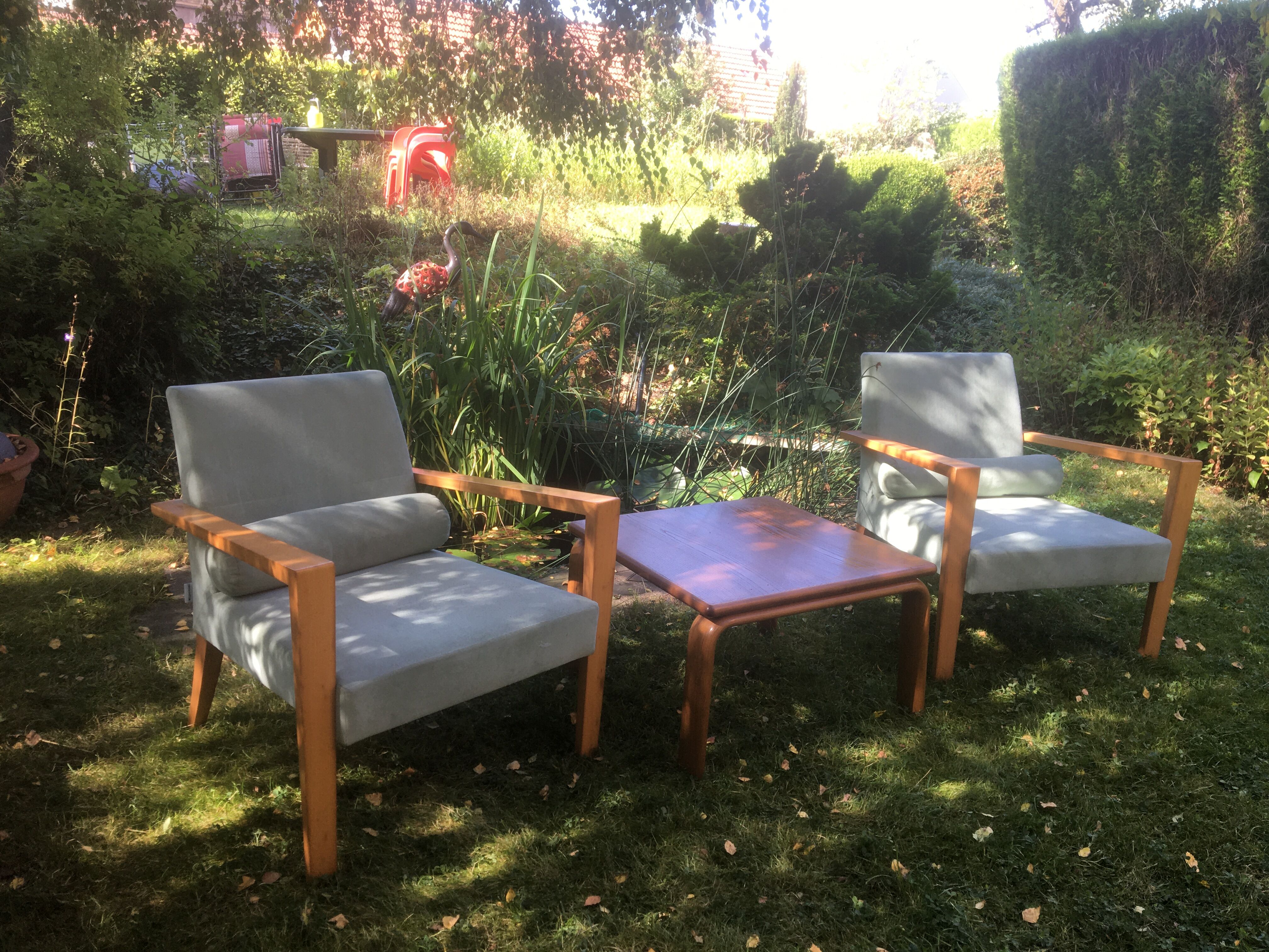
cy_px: 476
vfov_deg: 48.2
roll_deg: -2.0
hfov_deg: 61.7
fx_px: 1063
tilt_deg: -14.4
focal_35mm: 29
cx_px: 634
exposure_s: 1/123
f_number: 2.2
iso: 25
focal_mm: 4.15
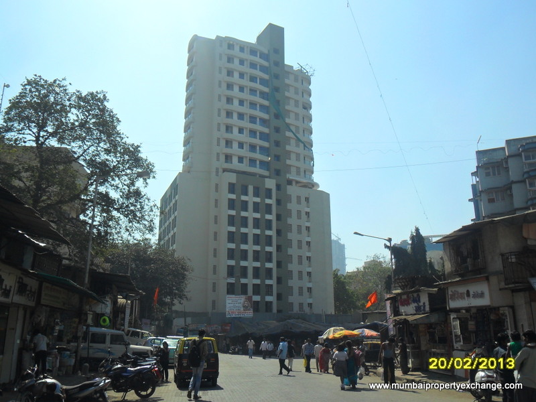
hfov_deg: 56.8
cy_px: 201
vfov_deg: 44.2
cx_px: 268
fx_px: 495
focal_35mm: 32
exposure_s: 1/180
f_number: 9.4
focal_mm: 5.7
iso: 100
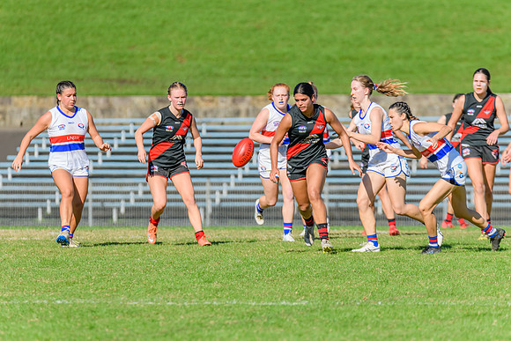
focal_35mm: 466
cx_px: 263
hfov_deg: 4.4
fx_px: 6615
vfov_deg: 3.0
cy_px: 152
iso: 640
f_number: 9
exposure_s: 1/1600
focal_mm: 420
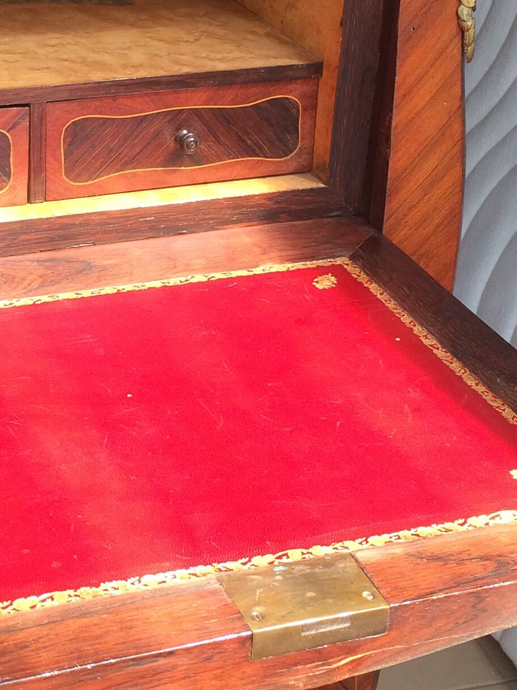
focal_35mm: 78
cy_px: 215
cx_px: 122
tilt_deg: -30.1
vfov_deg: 24.9
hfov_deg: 18.8
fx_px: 1554
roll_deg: -3.4
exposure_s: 1/199
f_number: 2.2
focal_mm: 4.15
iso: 32
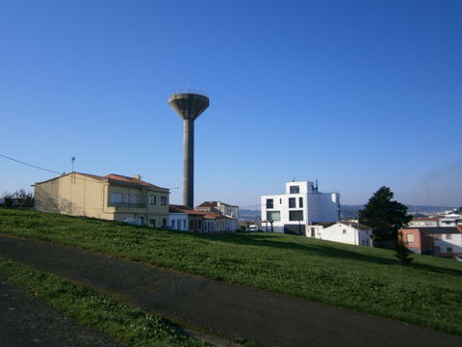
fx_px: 347
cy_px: 174
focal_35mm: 26
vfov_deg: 53.1
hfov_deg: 67.3
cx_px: 231
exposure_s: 1/250
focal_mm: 4.7
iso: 80
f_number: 8
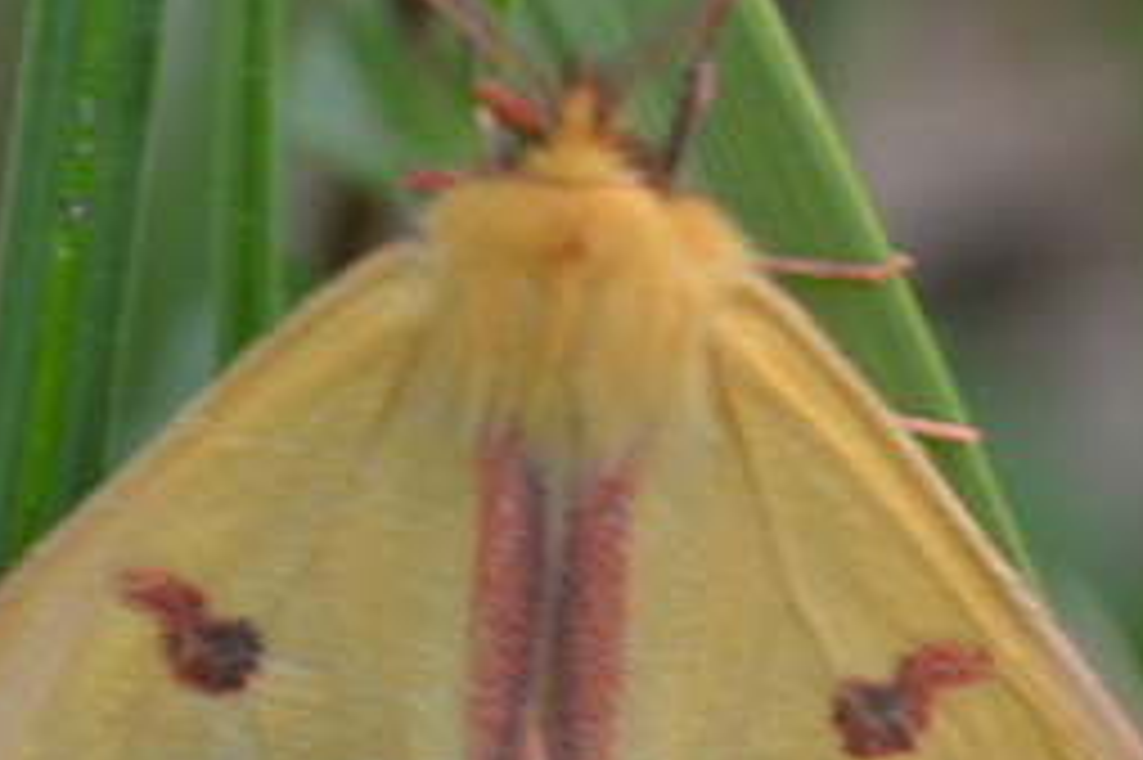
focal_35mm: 1050
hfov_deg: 2.0
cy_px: 567
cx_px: 742
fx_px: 33311
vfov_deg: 1.3
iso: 400
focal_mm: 185
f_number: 6.3
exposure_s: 1/125
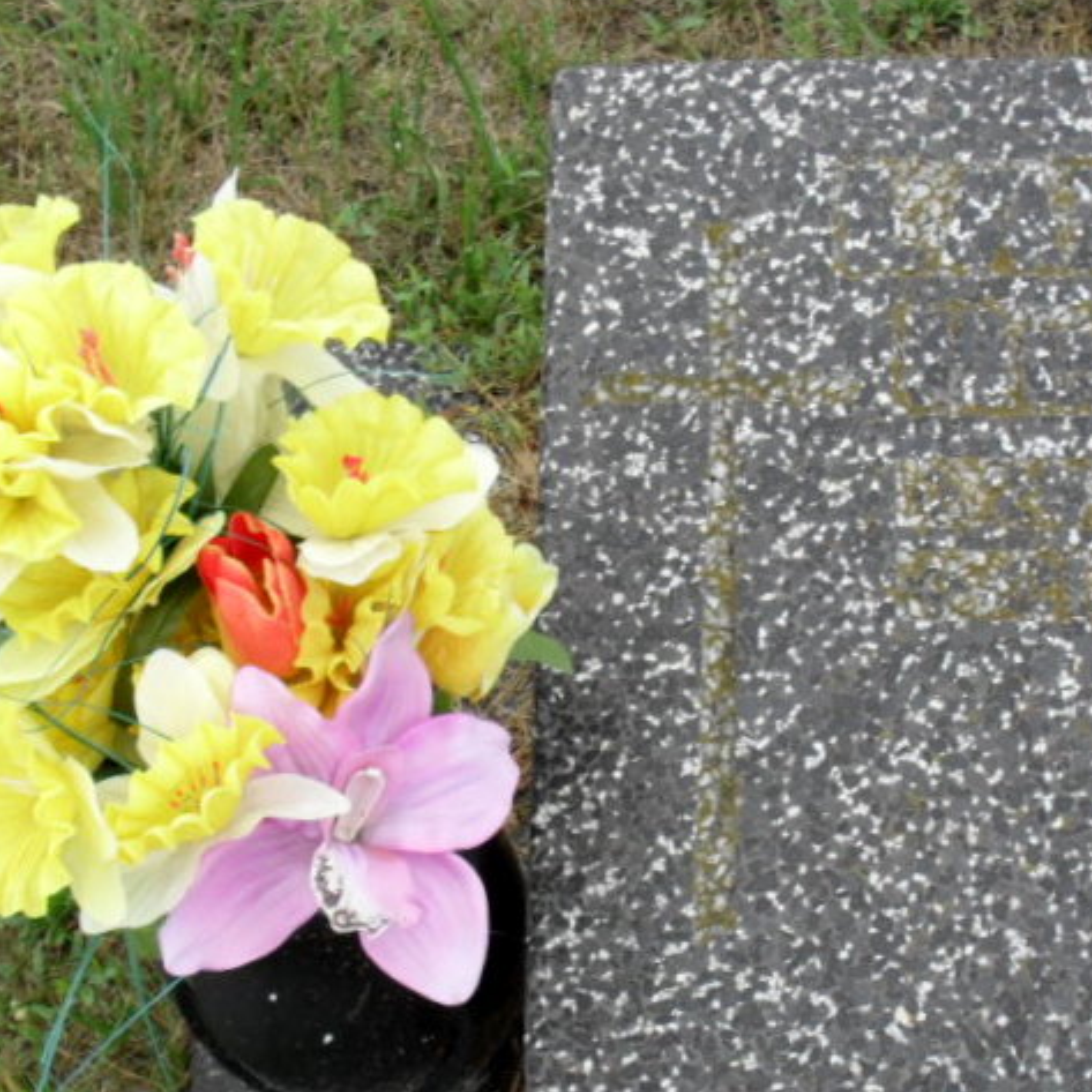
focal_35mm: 67
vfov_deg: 25.5
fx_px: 2391
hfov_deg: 25.5
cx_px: 794
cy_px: 799
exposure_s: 1/250
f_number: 3.2
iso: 100
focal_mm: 6.3
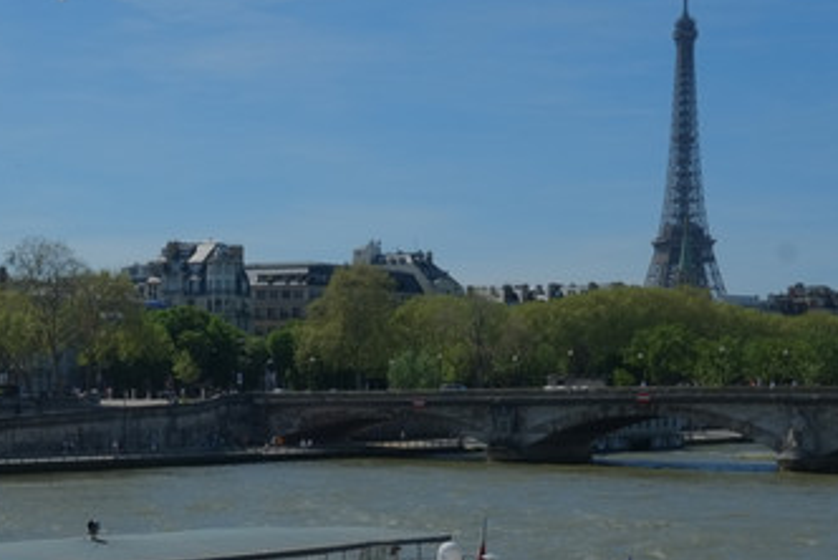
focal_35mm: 79
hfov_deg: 25.6
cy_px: 420
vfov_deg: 17.2
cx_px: 305
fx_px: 1841
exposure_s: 1/350
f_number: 14
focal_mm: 27
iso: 200
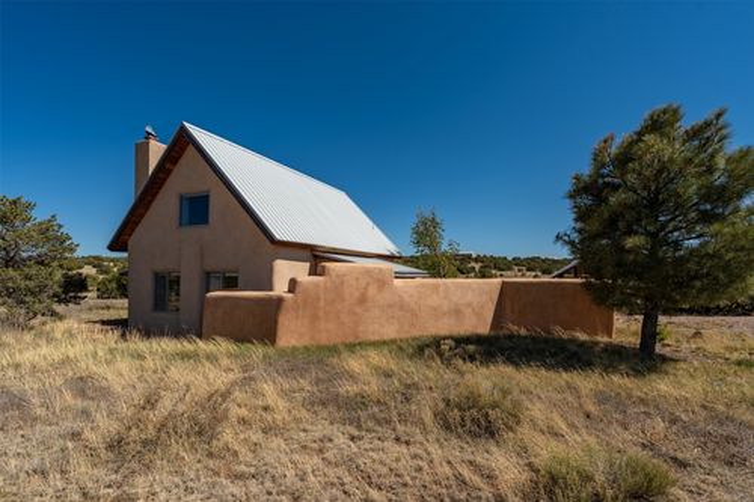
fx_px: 335
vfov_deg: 73.7
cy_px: 251
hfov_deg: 96.8
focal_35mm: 16
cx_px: 377
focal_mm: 16
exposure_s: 1/6400
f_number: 8
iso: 100
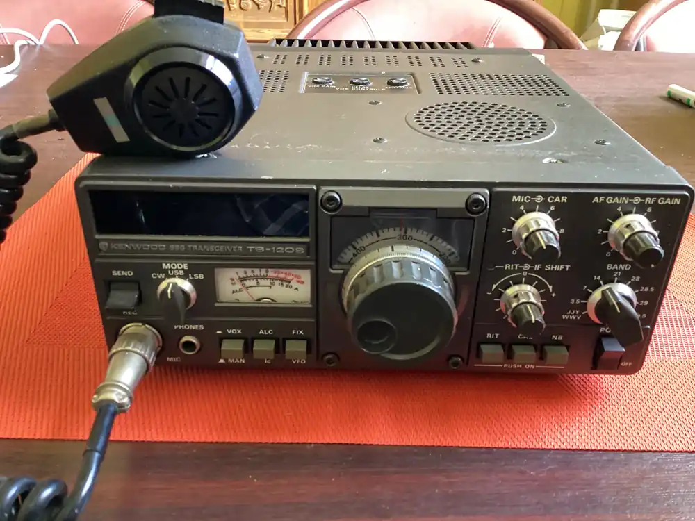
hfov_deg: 58.4
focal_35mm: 31
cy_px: 260
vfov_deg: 45.4
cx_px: 348
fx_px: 622
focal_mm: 3.3
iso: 320
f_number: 2.4
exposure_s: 1/33
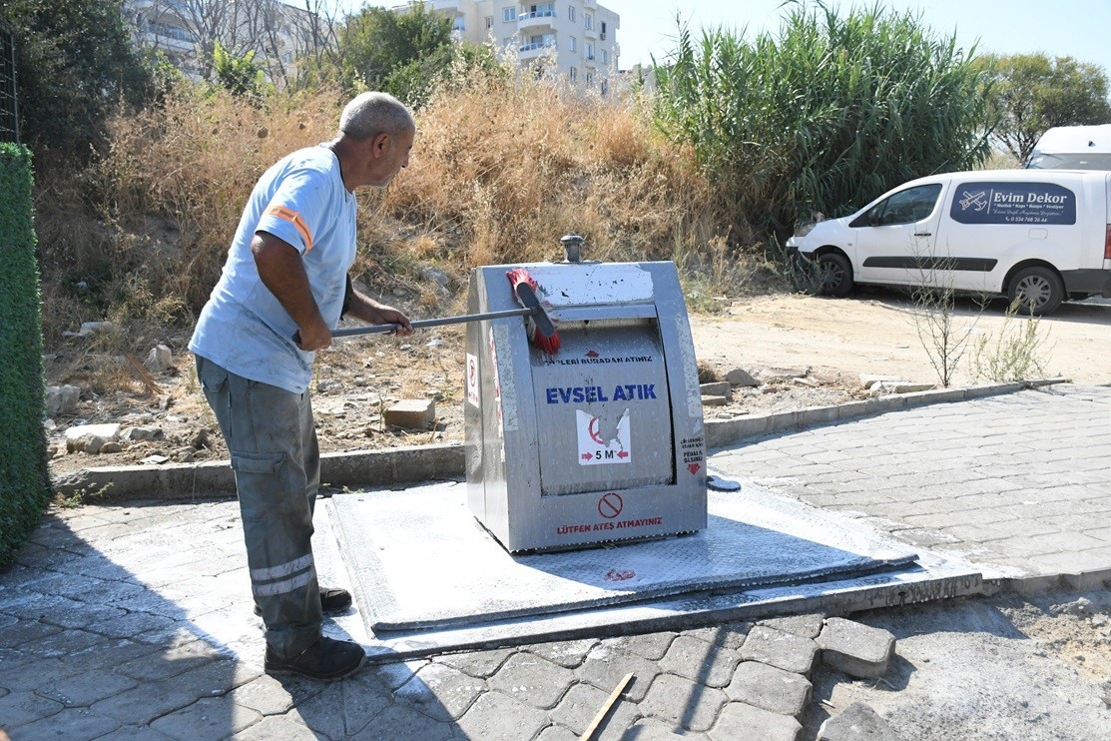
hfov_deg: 57.2
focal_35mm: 33
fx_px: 1018
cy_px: 370
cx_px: 556
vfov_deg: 40.0
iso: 2000
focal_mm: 22
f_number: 5.6
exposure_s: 1/6400
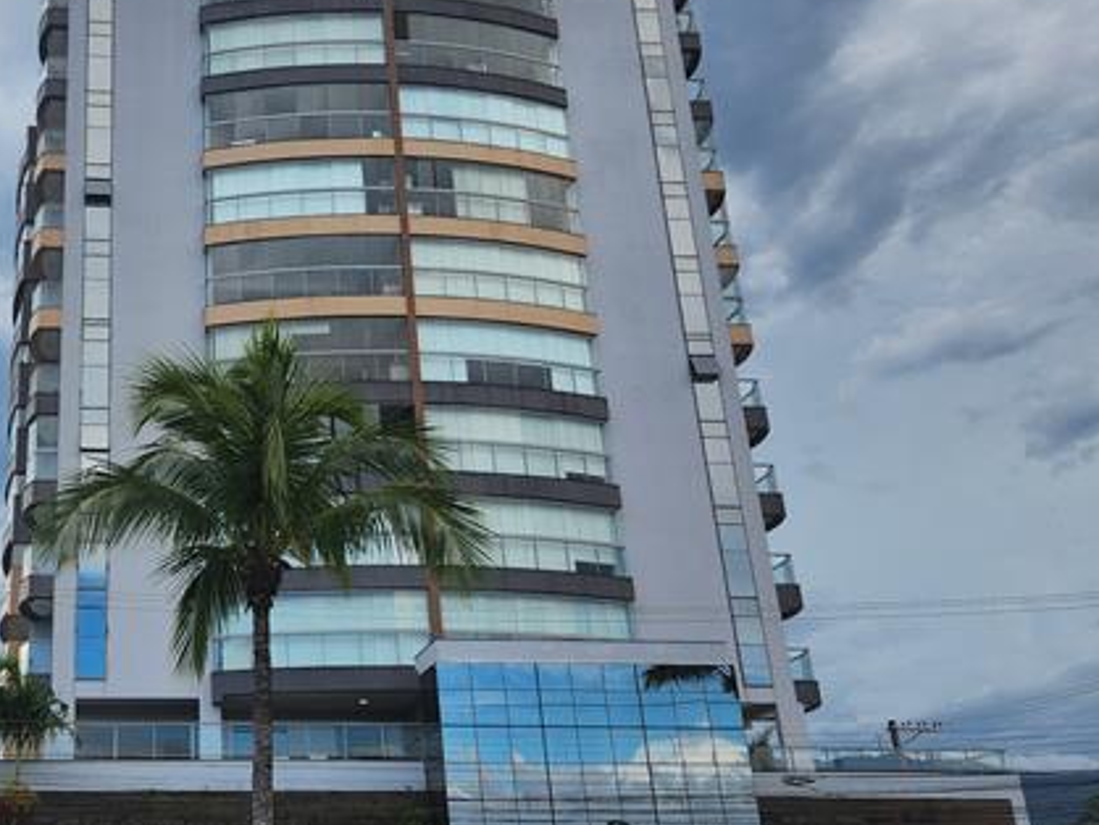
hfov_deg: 40.7
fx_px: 1398
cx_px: 184
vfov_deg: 32.9
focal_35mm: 44
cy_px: 370
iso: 20
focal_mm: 5.4
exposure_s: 1/560
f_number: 1.8
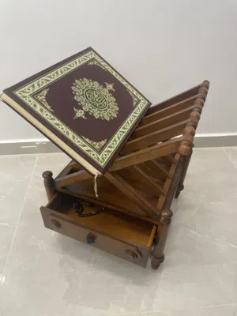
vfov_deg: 67.3
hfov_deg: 53.1
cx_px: 118
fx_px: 237
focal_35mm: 26
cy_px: 158
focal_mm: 4.2
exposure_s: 1/100
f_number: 1.6
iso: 125
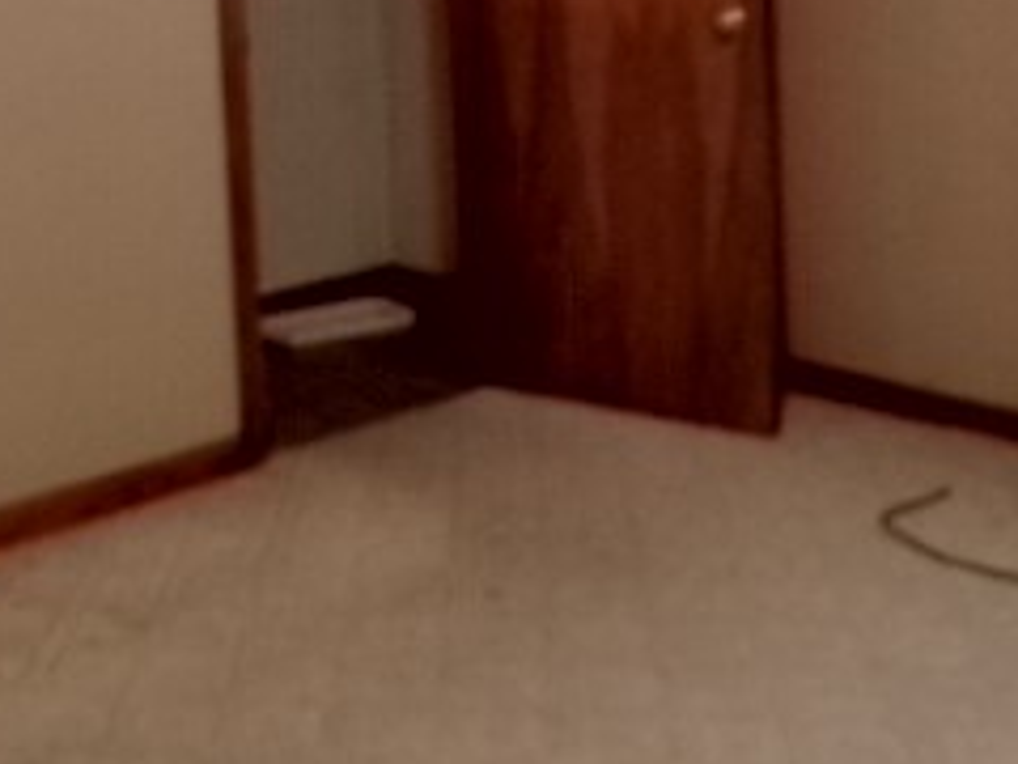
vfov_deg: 21.4
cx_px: 280
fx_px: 1882
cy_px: -136
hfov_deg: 29.9
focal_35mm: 64
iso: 421
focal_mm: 4.3
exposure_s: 1/17
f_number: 3
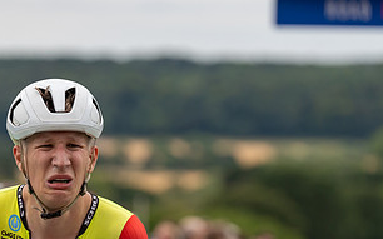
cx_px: 48
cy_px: 181
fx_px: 2901
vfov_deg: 4.7
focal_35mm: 278
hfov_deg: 7.5
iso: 500
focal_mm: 144
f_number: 3.5
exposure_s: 1/1000
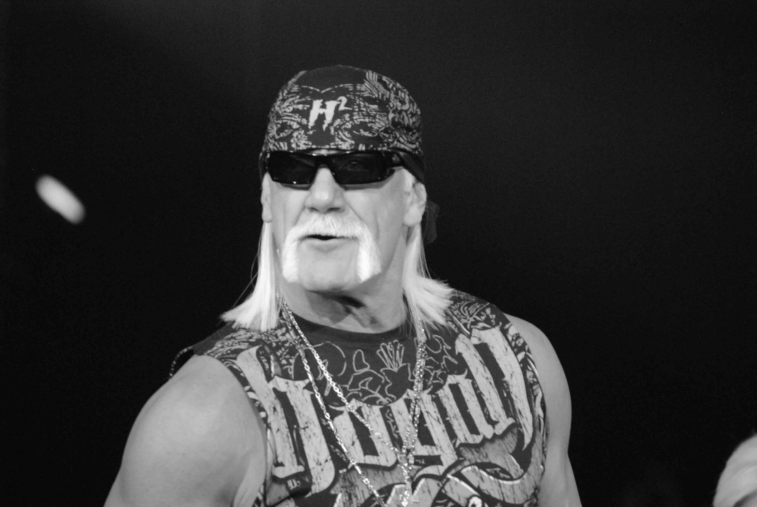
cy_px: 254
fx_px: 6316
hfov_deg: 6.9
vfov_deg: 4.6
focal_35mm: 300
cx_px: 378
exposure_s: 1/60
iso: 1600
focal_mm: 200
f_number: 5.6
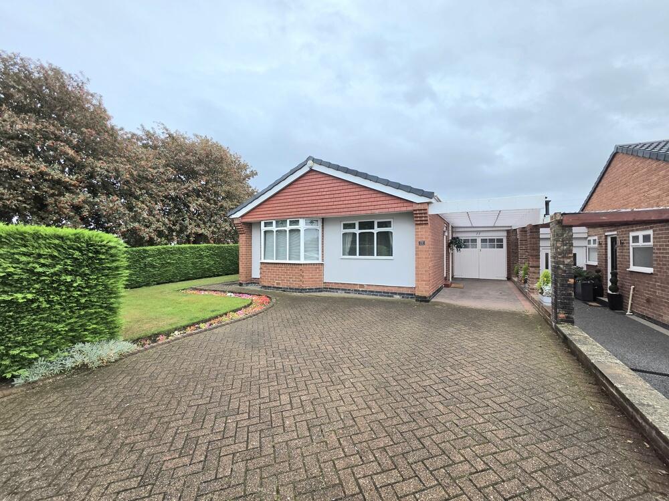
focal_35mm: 13
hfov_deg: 106.2
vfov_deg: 89.9
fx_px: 251
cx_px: 334
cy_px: 250
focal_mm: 2.2
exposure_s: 1/667
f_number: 1.9
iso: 32
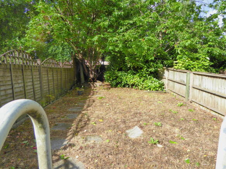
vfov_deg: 54.9
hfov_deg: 69.4
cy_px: 84
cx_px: 113
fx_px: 163
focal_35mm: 25
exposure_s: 1/320
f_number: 3.3
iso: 80
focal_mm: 4.3
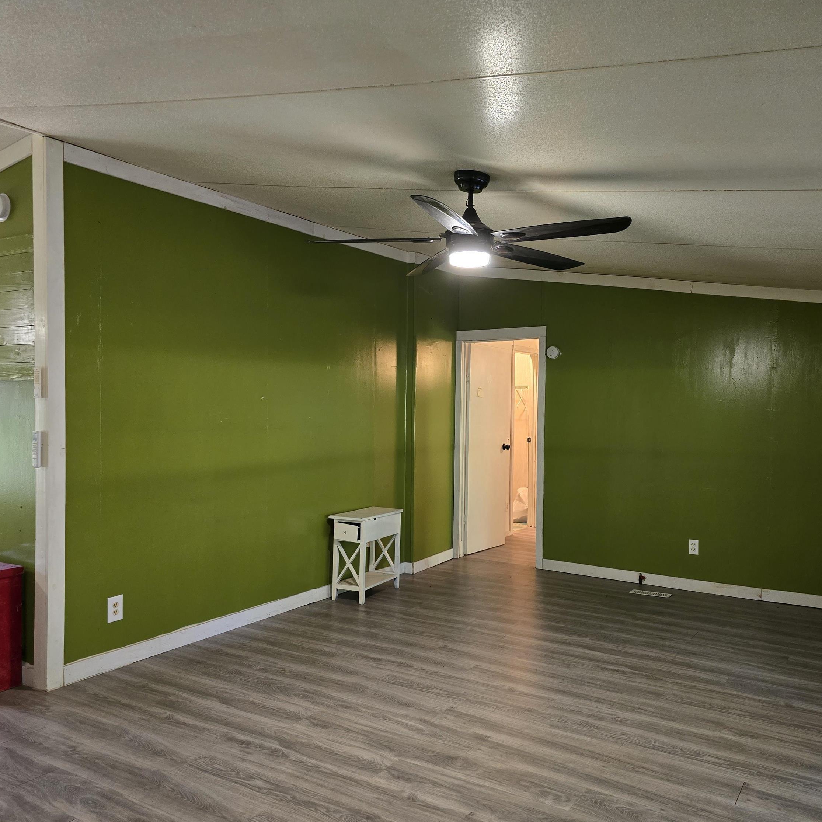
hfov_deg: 57.3
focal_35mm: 28
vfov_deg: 57.3
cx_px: 422
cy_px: 416
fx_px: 752
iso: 800
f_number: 1.7
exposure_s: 1/60
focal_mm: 6.3
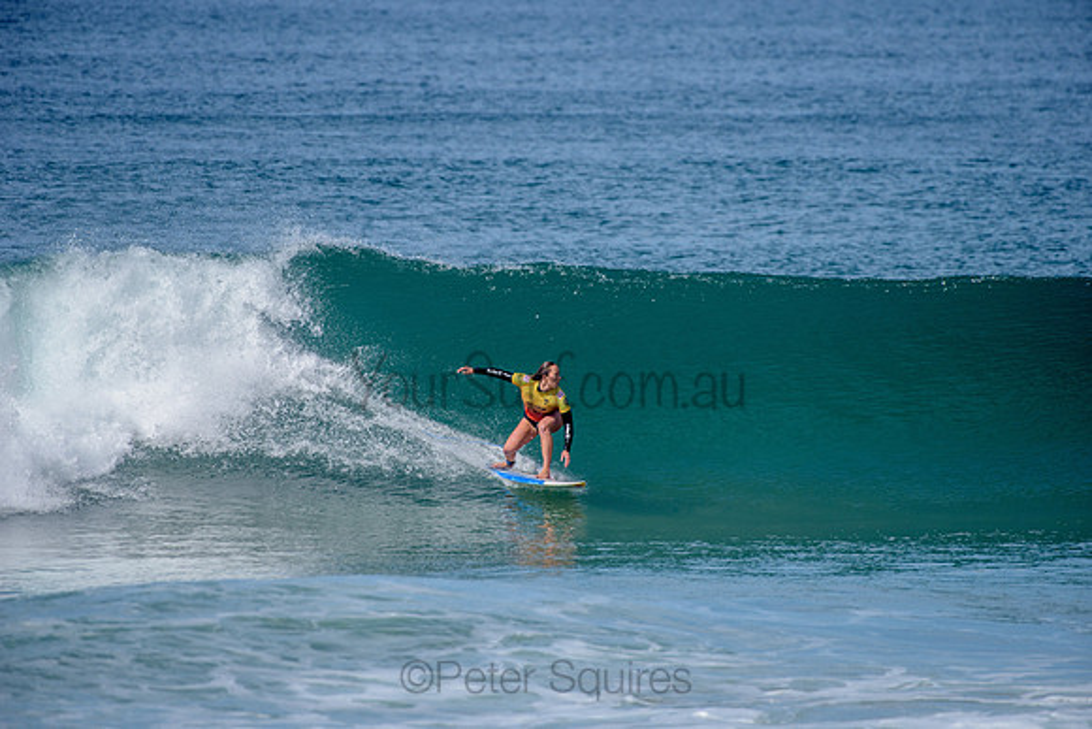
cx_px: 546
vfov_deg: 2.8
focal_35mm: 500
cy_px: 364
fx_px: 15170
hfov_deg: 4.1
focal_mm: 500
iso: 250
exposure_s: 1/2500
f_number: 6.3
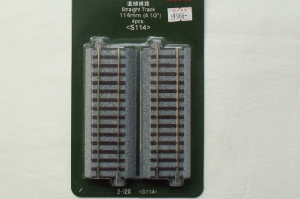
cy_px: 79
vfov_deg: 32.5
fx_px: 342
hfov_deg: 47.4
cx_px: 140
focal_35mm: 41
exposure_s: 1/30
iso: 100
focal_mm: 5.86
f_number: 3.2
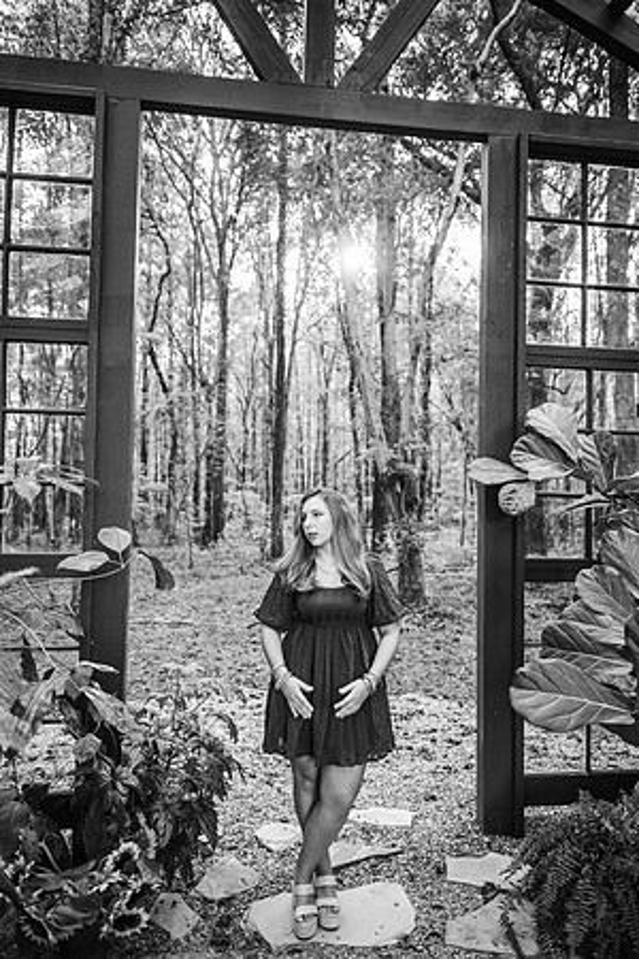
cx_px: 320
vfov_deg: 73.7
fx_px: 639
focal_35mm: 24
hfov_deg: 53.1
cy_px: 480
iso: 640
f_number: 2.2
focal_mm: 24
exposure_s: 1/250
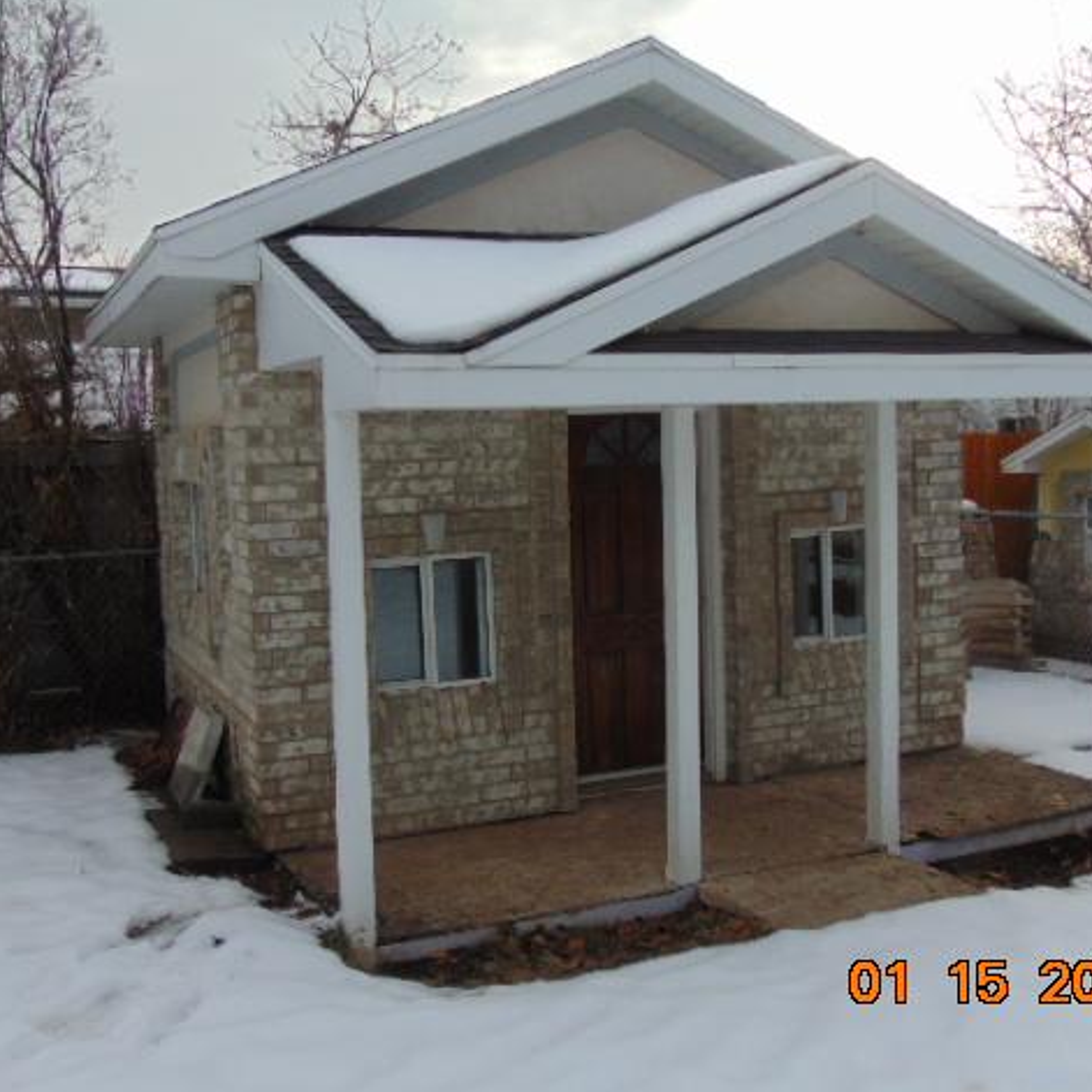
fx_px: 1285
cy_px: 540
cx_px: 512
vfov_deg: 46.0
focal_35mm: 36
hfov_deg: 46.0
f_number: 3.1
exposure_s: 1/800
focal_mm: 5.4
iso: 80
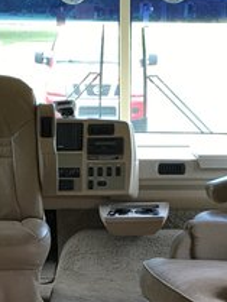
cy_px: 259
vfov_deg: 17.5
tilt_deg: -13.5
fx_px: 970
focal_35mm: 111
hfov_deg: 13.3
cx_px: 74
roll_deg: -2.1
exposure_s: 1/30
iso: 25
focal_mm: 4.15
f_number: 2.2
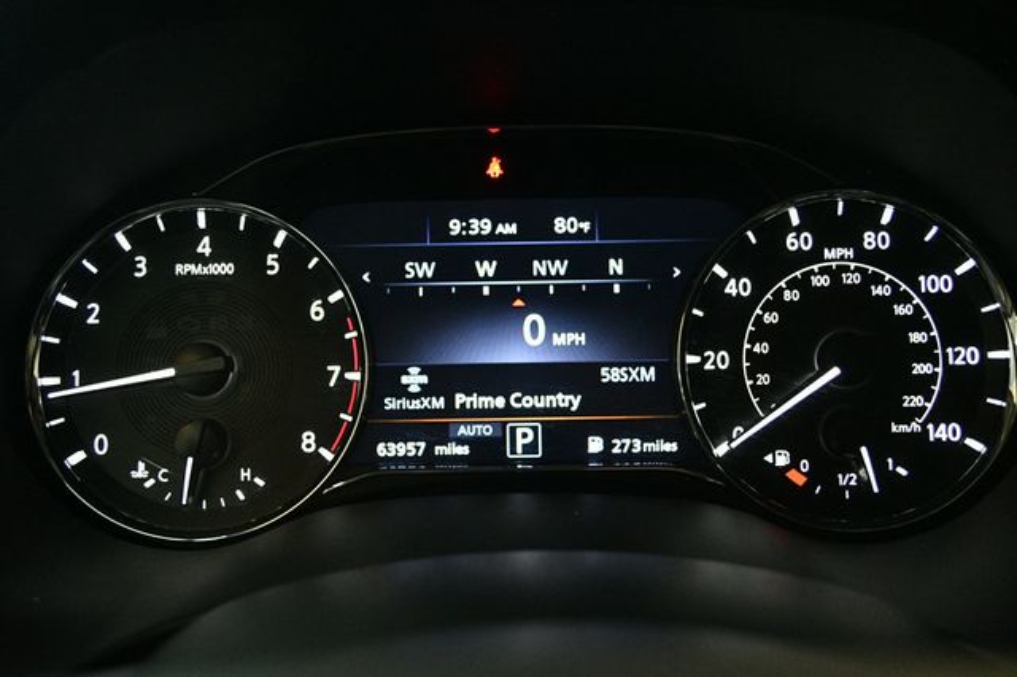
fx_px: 1101
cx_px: 508
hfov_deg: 49.6
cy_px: 338
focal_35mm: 39
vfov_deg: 34.2
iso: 3200
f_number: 4.2
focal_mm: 26
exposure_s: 1/100
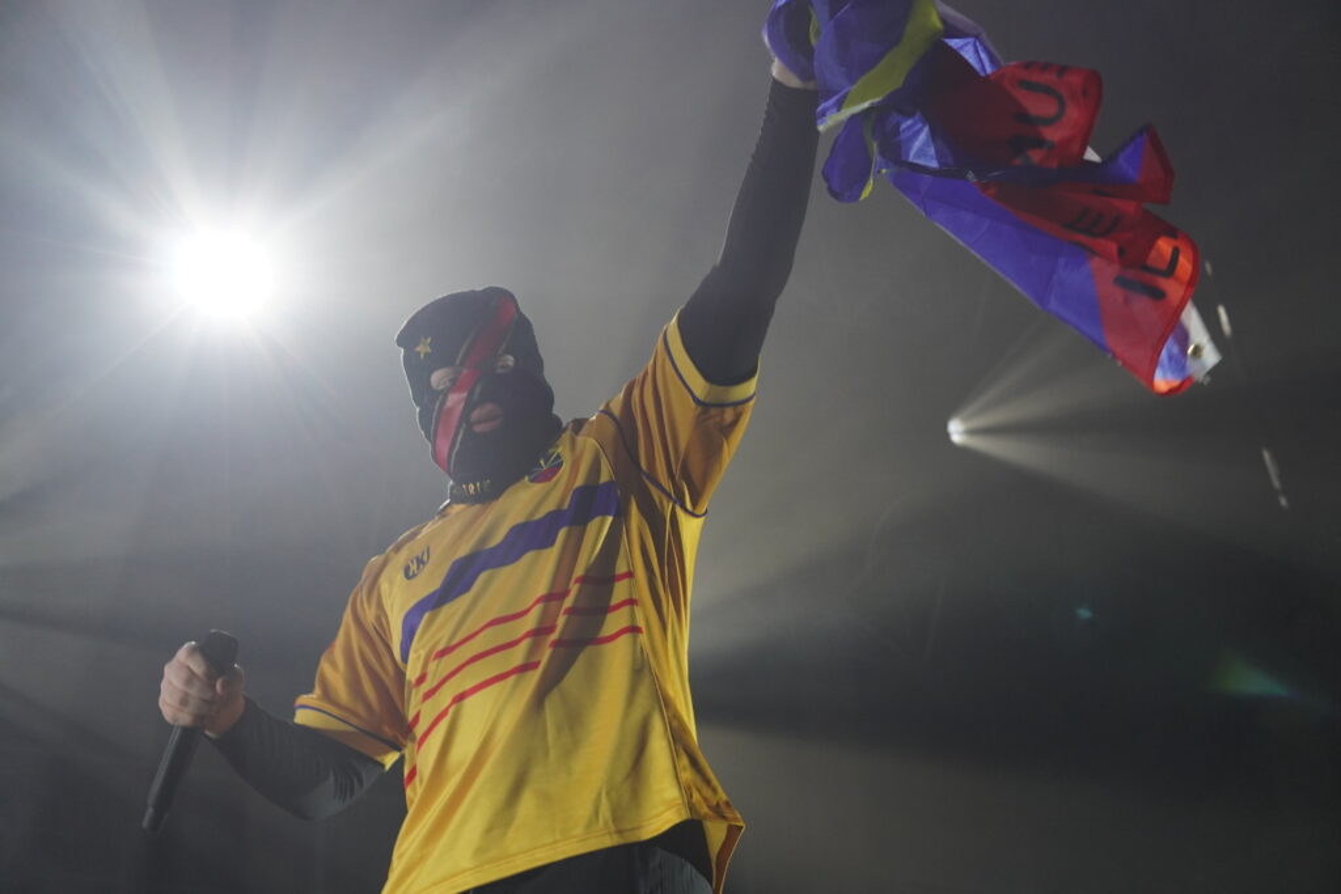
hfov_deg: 24.6
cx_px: 670
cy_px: 447
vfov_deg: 16.6
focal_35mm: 82
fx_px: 3073
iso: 1250
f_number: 4.5
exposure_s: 1/160
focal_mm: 55
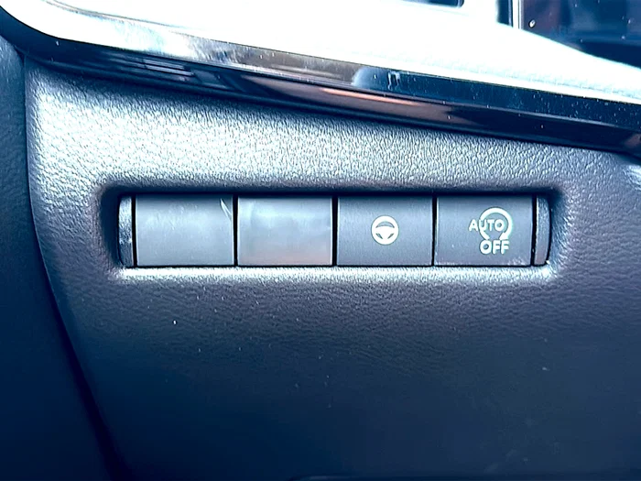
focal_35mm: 39
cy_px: 240
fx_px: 722
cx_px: 320
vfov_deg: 36.8
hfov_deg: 47.9
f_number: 1.78
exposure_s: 1/40
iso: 160
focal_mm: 6.86
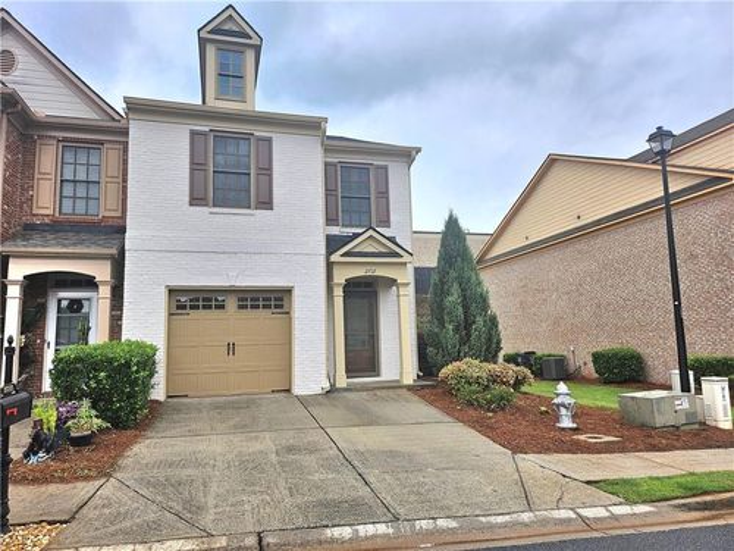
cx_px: 367
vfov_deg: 56.8
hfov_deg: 71.6
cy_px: 276
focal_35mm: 24
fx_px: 509
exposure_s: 1/303
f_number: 1.8
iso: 50
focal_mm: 5
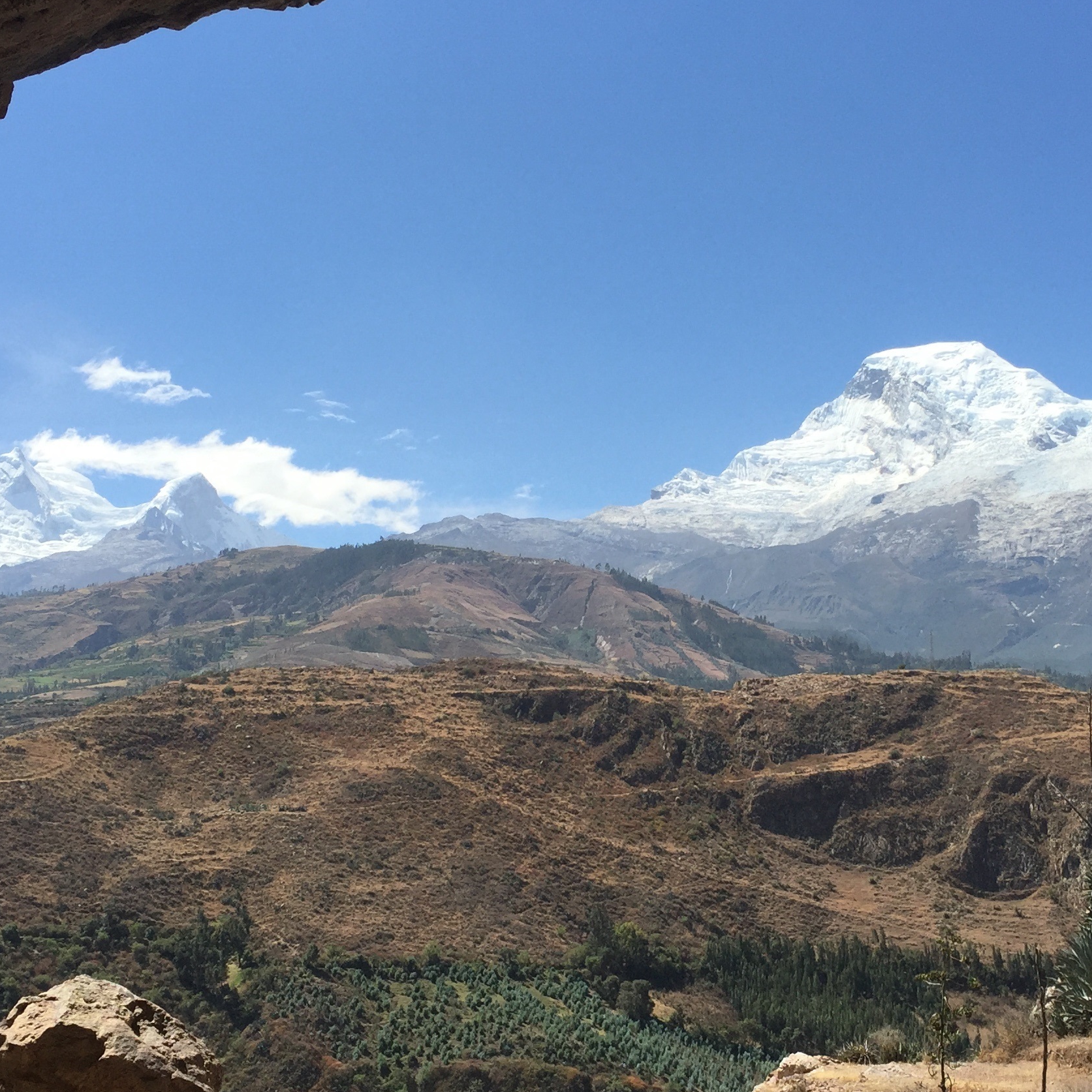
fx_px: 1785
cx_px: 604
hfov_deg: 34.0
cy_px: 535
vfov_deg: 34.0
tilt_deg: +8.4
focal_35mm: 50
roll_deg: -1.9
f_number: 2.2
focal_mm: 4.15
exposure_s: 1/2198
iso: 32
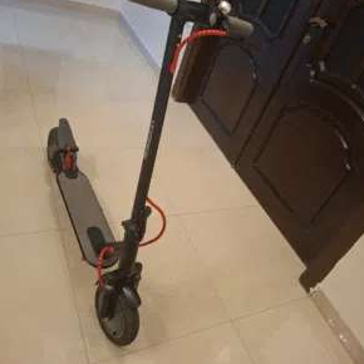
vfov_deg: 57.2
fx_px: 333
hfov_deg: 57.3
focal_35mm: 28
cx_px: 187
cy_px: 167
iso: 400
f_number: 1.8
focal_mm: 5.54
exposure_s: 1/25
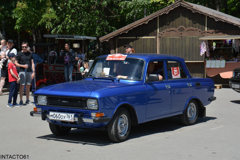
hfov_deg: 26.0
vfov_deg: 17.5
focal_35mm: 78
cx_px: 120
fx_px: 520
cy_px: 80
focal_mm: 52
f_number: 6.3
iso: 400
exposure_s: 1/1600
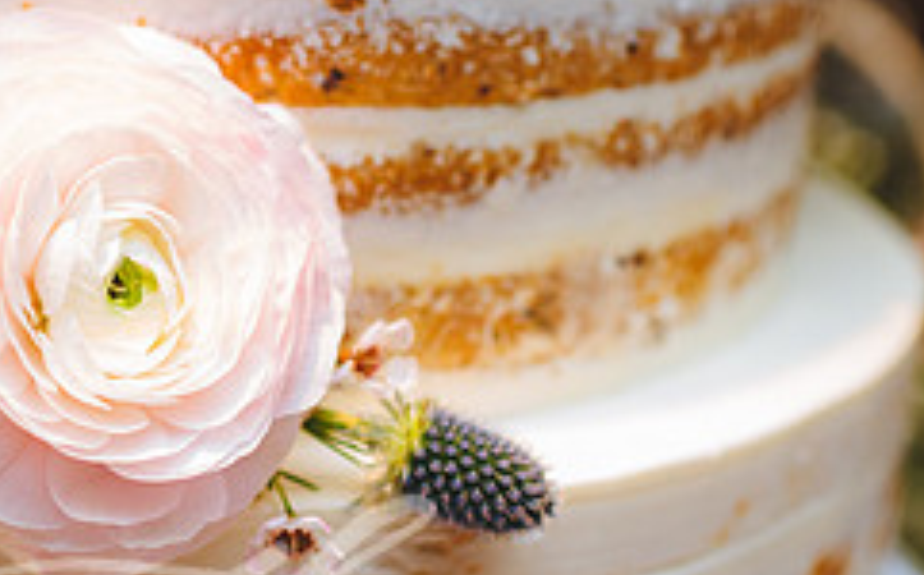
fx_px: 2163
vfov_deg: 15.1
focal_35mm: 86
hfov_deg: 23.8
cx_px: 215
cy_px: 278
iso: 640
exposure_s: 1/200
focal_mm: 35
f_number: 2.8
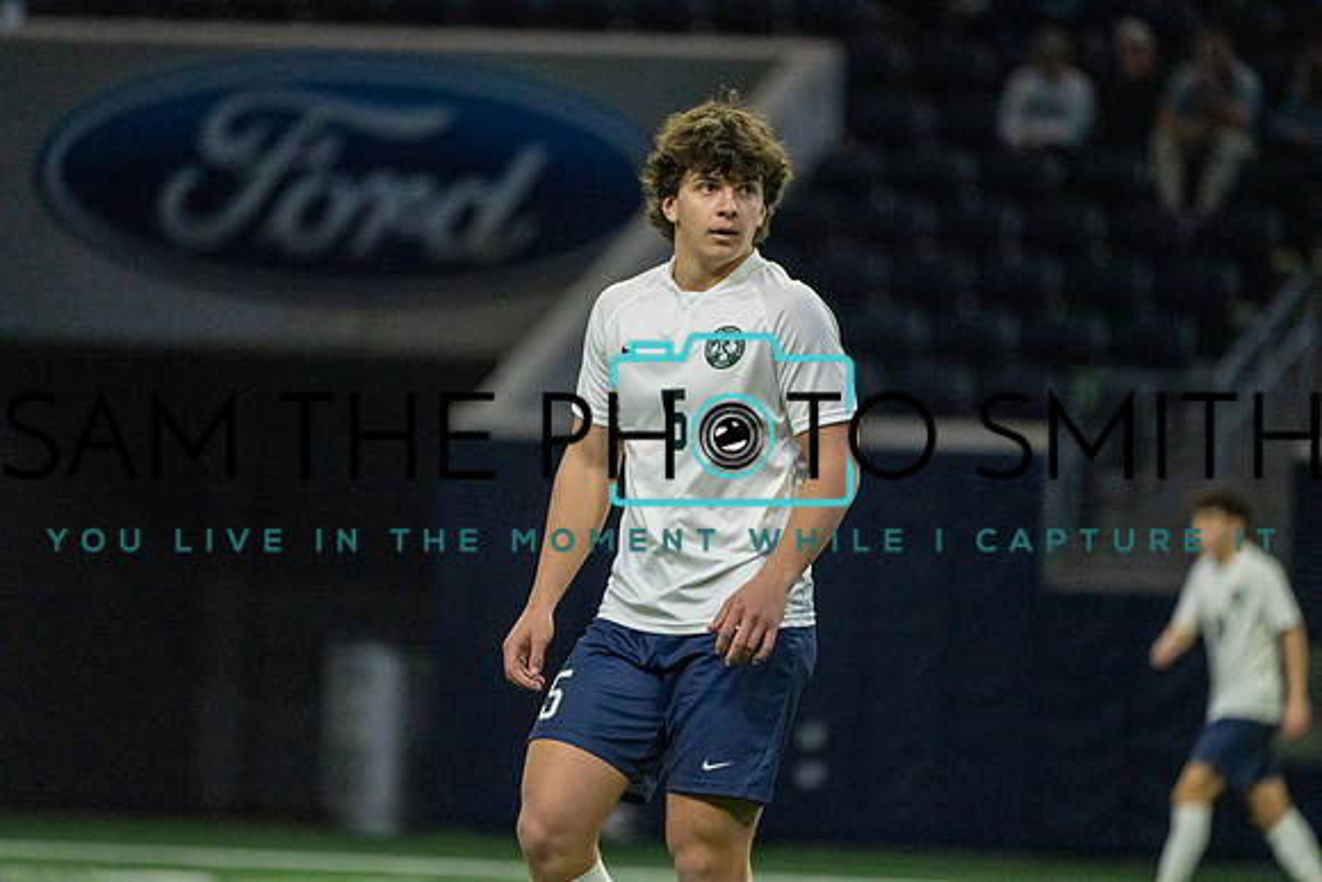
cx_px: 661
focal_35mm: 400
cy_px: 441
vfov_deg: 3.4
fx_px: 14692
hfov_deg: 5.2
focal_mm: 400
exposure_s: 1/1000
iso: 16000
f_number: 5.6
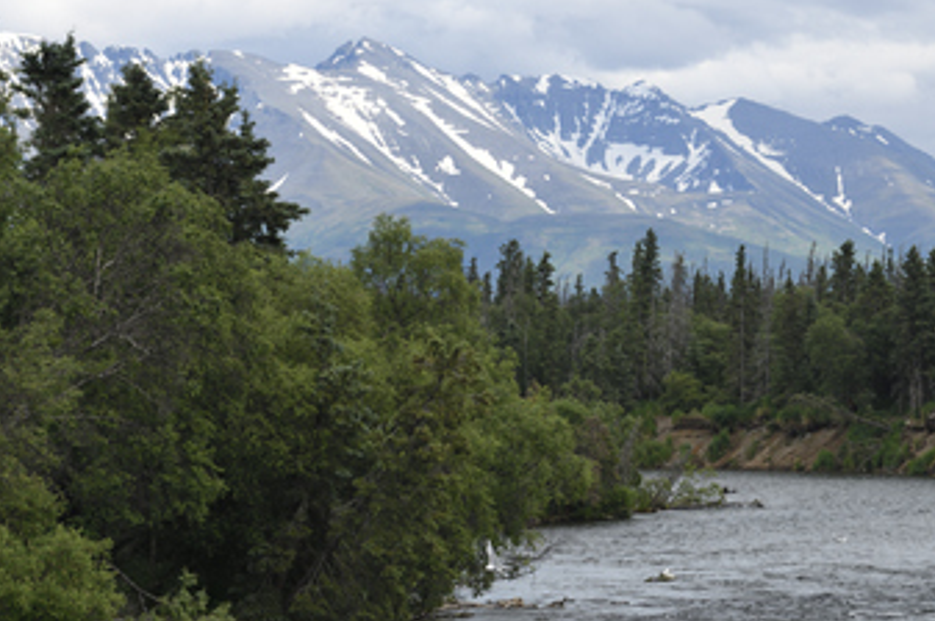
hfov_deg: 10.1
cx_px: 444
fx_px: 5267
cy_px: 417
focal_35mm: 203
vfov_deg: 6.7
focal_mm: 122
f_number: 11
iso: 140
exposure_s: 1/125
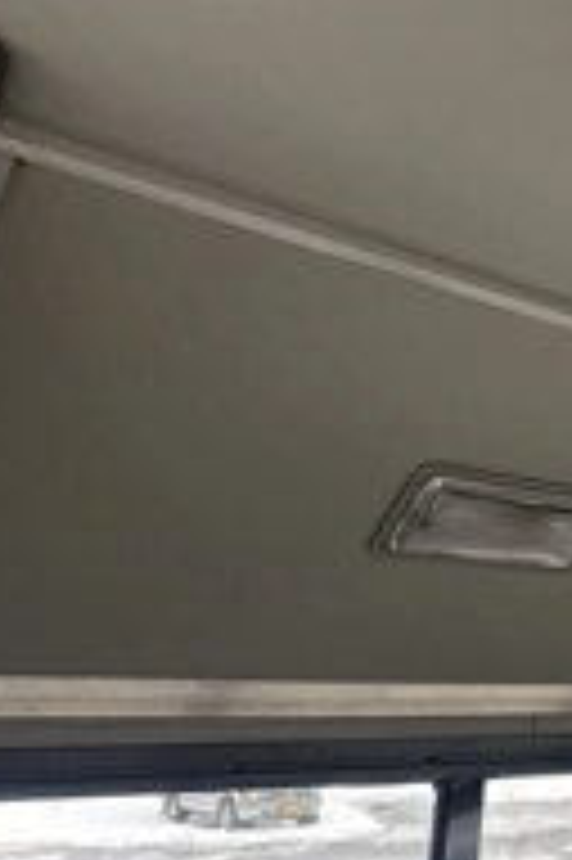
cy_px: 455
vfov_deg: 41.9
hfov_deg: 24.2
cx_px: 784
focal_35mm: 47
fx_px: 1122
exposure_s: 1/93
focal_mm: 6.76
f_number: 1.78
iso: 200
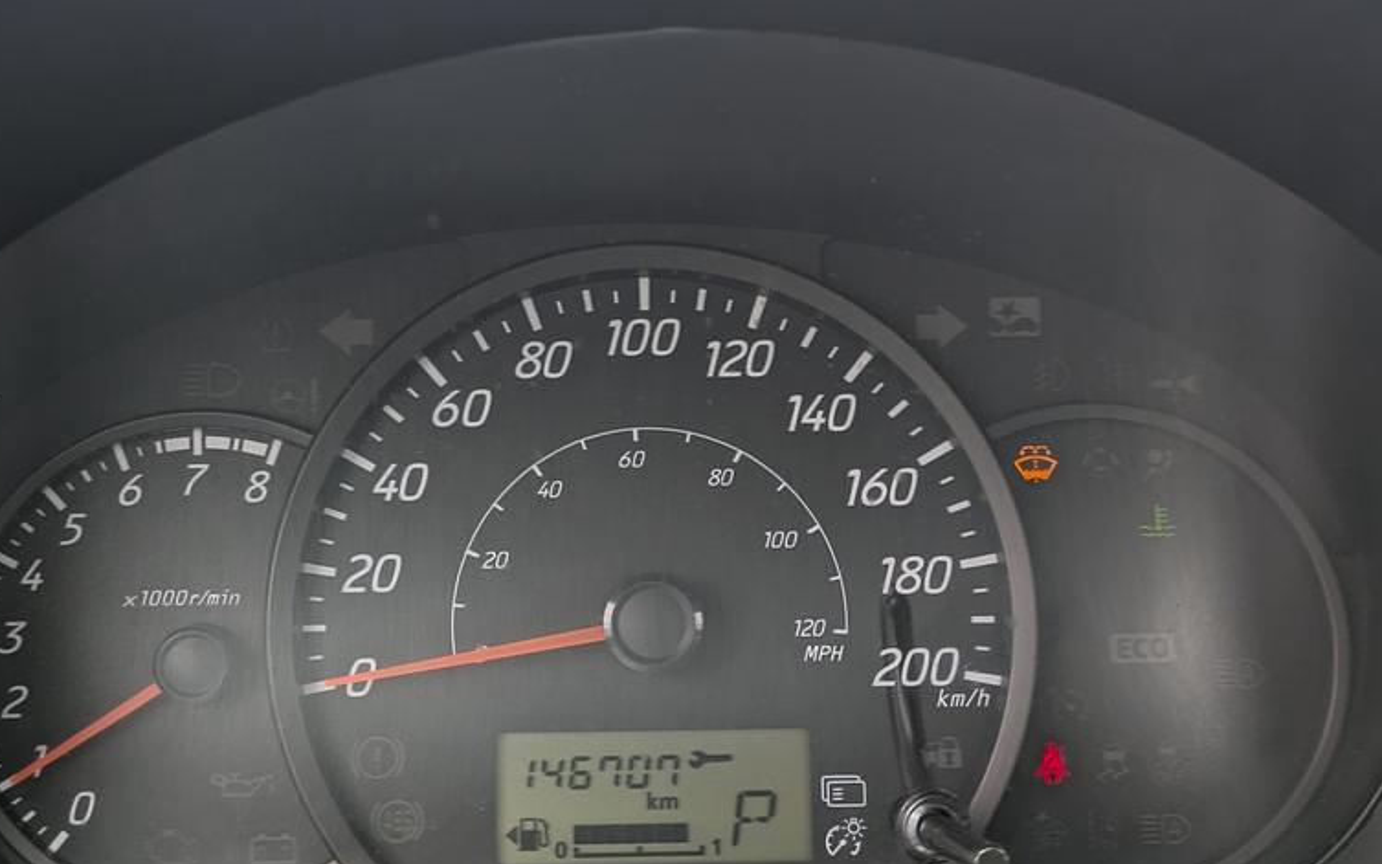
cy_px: 405
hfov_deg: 44.1
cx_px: 559
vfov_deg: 28.6
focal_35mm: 45
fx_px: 1695
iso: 35
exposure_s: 1/397
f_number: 1.89
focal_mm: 5.43
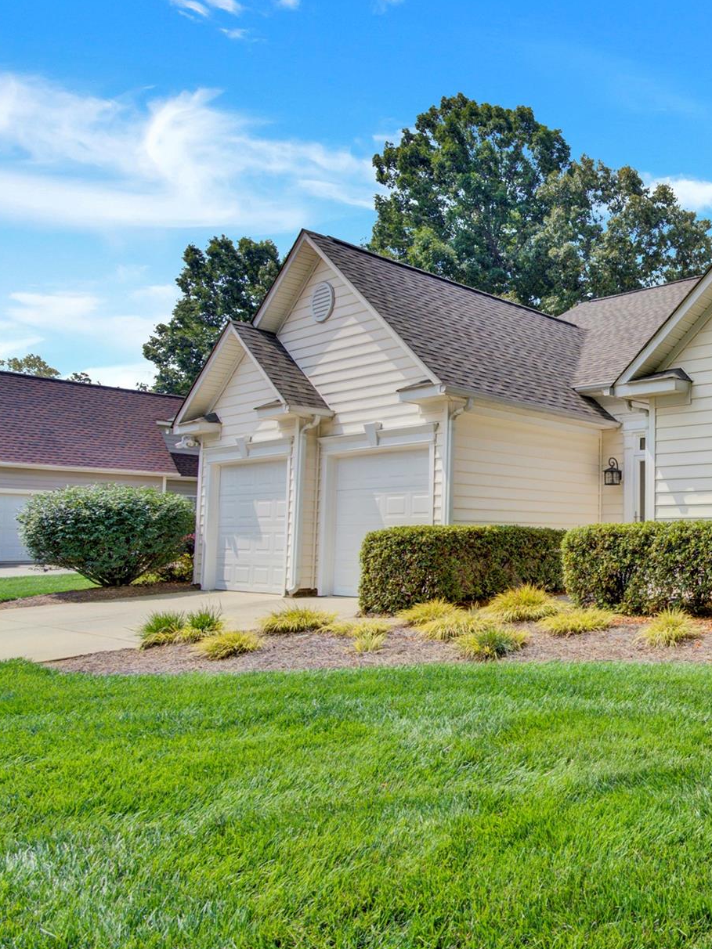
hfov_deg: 44.8
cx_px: 717
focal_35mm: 26
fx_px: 713
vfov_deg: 67.3
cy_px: 493
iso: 640
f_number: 9
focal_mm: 16
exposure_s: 1/800
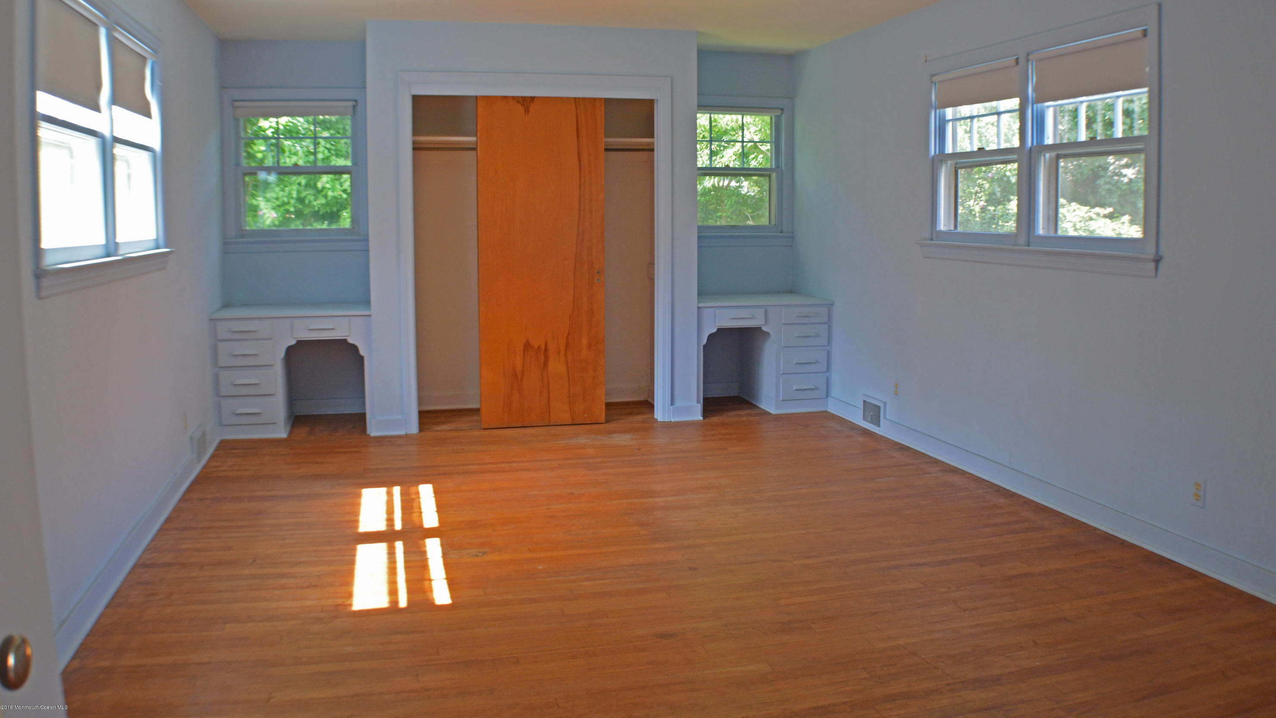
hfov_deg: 52.8
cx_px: 638
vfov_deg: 31.1
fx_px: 1286
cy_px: 306
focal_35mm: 38
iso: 500
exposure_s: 1/60
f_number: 4
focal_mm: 24
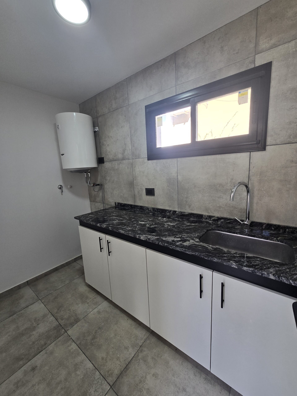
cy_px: 198
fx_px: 149
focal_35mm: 13
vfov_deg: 106.2
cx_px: 148
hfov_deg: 89.9
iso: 64
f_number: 2.2
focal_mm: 2.2
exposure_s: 1/120
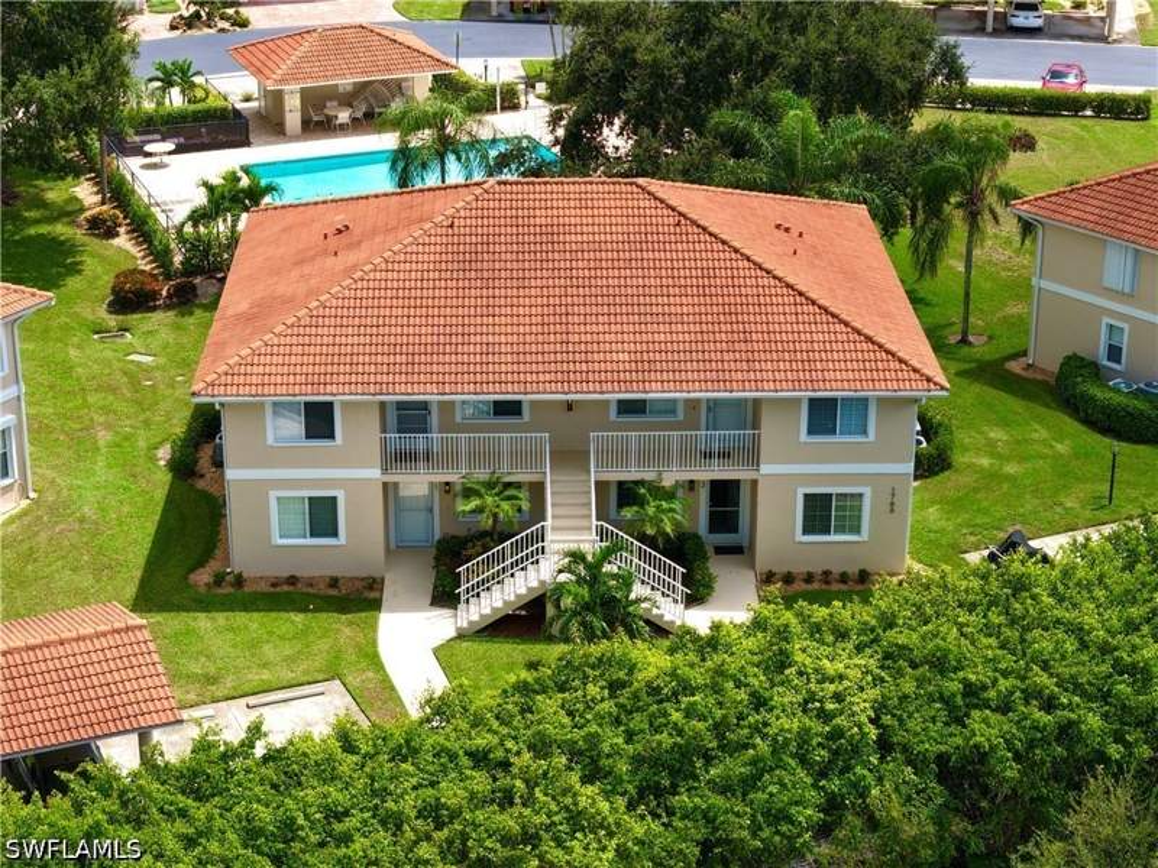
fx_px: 2342
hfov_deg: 27.8
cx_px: 579
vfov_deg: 21.0
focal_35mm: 70
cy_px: 434
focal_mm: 19.35
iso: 160
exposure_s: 1/1250
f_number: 2.8
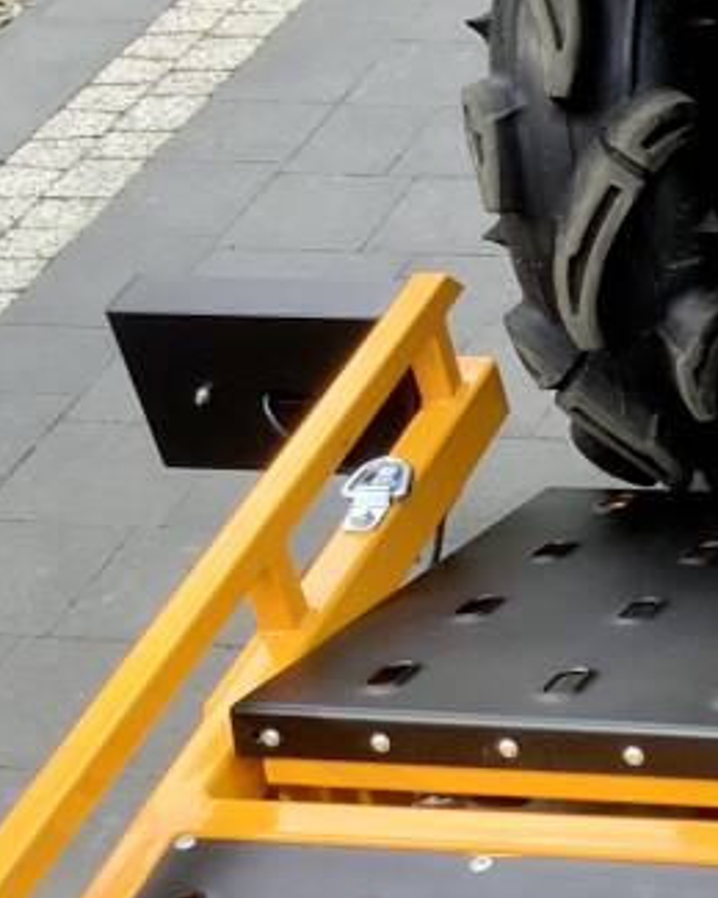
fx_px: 2470
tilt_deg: -39.1
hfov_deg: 14.9
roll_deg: +3.9
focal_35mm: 93
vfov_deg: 20.4
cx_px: 1196
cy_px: 677
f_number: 2.4
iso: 40
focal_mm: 3.3
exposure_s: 1/120
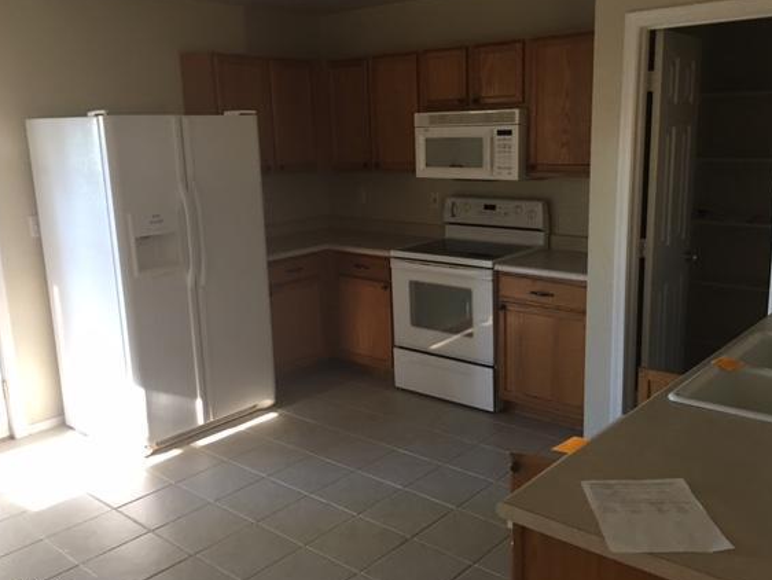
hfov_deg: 55.3
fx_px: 736
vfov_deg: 43.0
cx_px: 405
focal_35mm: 33
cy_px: 291
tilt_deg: -10.1
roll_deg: +3.1
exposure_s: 1/15
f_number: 2.2
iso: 64
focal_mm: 4.15
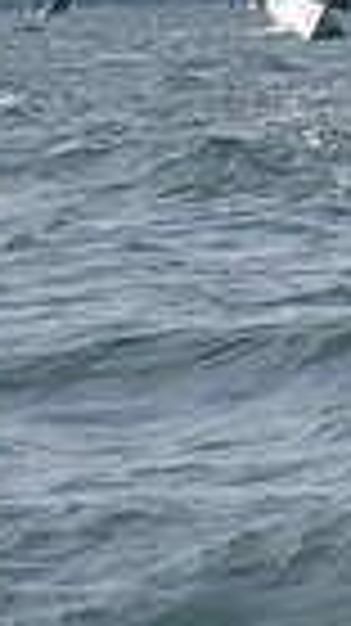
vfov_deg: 7.0
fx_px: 5056
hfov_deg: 3.8
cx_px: 1246
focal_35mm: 305
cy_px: -200
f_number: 8
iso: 320
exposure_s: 1/800
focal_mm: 70
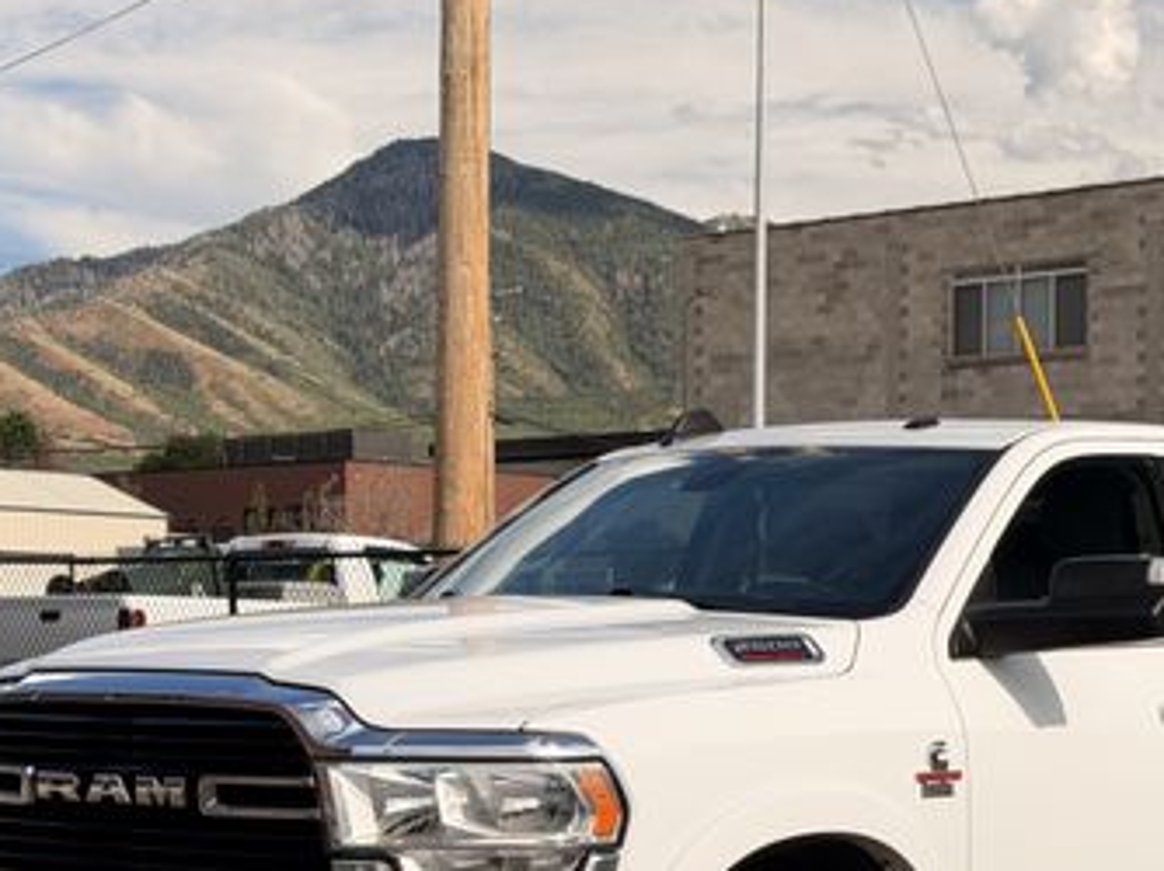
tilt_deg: +0.1
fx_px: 3091
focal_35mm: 92
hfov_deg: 21.2
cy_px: 679
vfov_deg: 15.9
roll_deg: +0.0
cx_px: 857
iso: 64
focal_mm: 6.76
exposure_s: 1/2762
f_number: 1.78
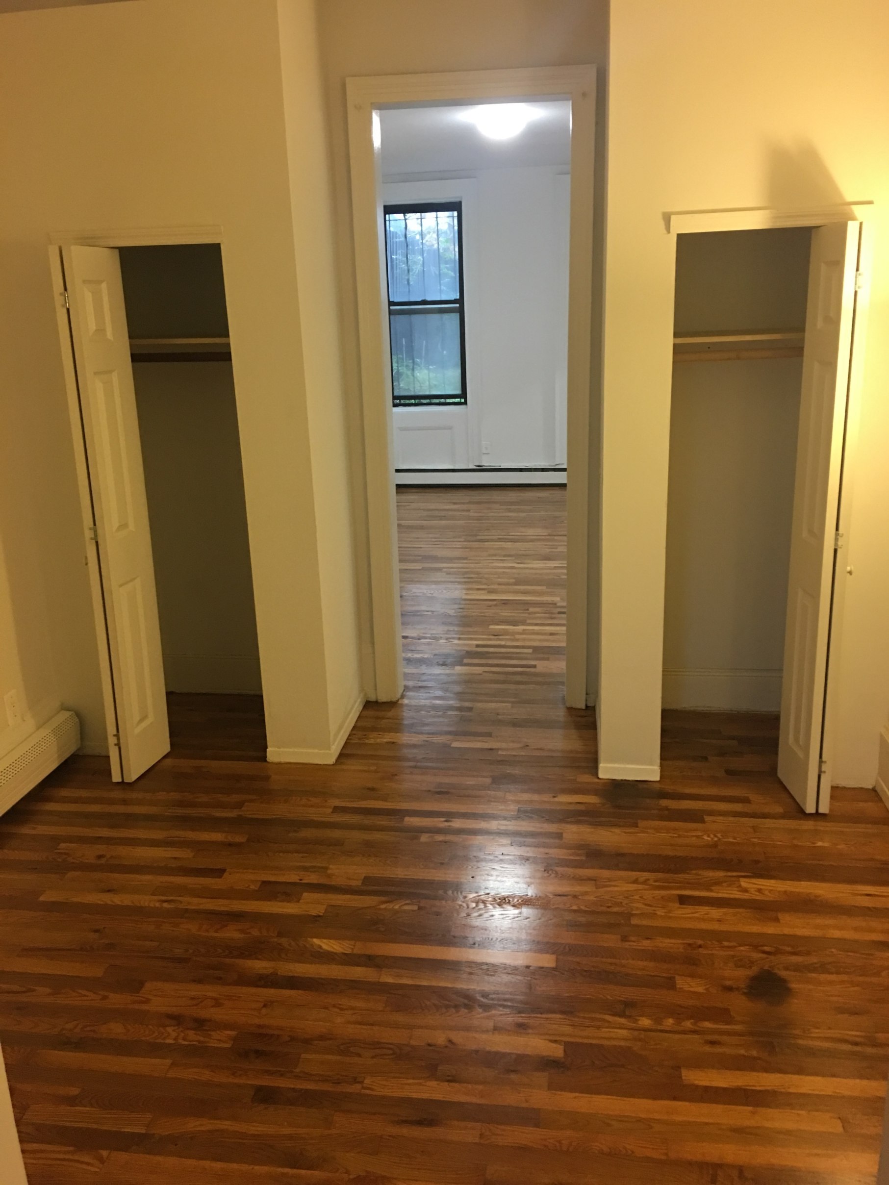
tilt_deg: -14.3
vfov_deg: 61.7
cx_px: 444
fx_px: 993
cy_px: 592
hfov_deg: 48.2
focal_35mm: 29
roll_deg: +0.0
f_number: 2.2
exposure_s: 1/15
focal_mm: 4.15
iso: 100
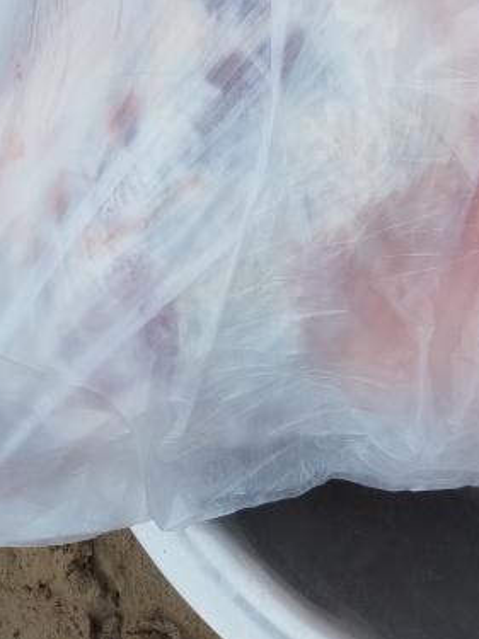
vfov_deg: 22.5
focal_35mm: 74
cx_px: 573
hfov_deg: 18.8
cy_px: -267
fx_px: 1366
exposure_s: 1/247
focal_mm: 4.95
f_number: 1.9
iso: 100
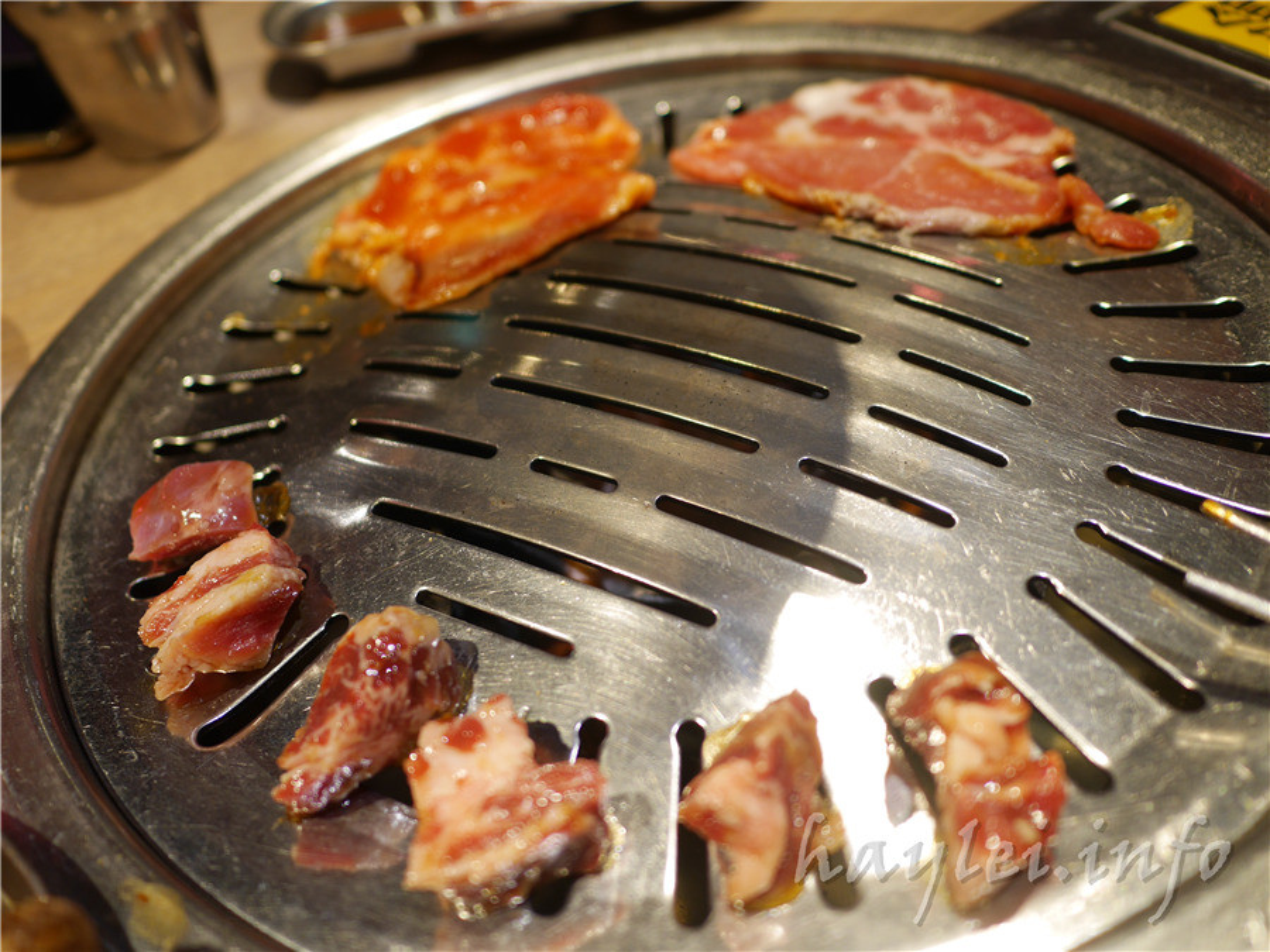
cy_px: 476
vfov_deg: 46.8
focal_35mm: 30
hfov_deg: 60.0
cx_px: 635
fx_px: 1101
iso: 200
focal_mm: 15
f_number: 1.8
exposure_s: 1/125
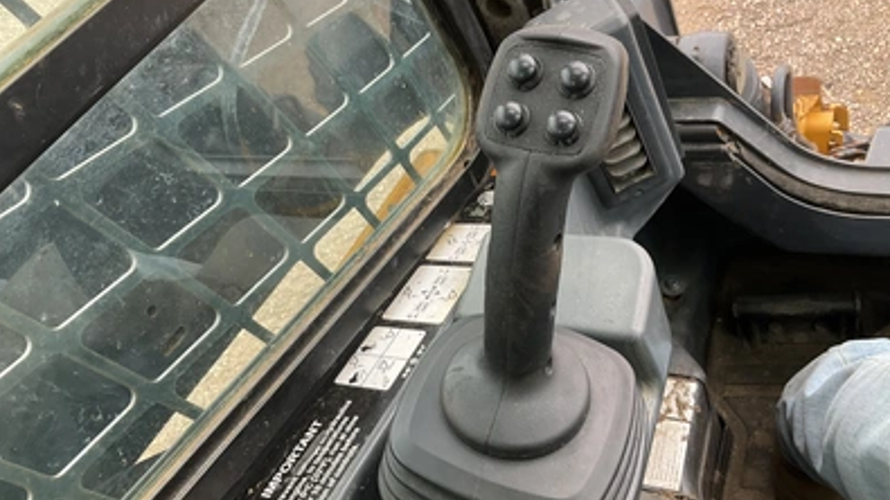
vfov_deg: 36.6
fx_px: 755
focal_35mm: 32
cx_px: 446
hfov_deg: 61.0
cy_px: 234
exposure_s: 1/122
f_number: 1.8
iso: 50
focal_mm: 3
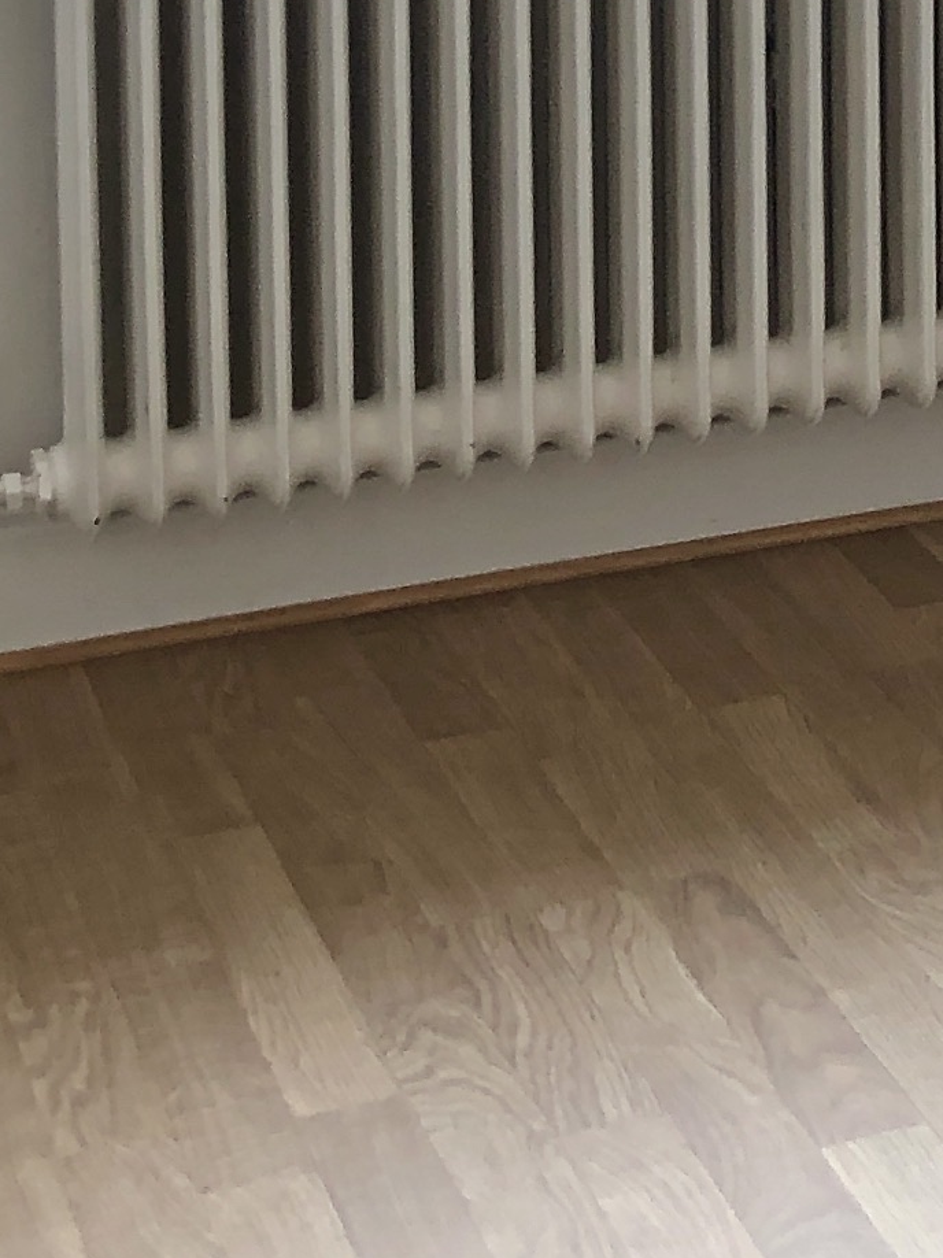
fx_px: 4470
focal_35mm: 123
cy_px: -743
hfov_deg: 11.3
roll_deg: +0.8
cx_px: 1645
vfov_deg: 14.7
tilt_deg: -2.5
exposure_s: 1/120
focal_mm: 3.99
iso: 50
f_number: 1.8
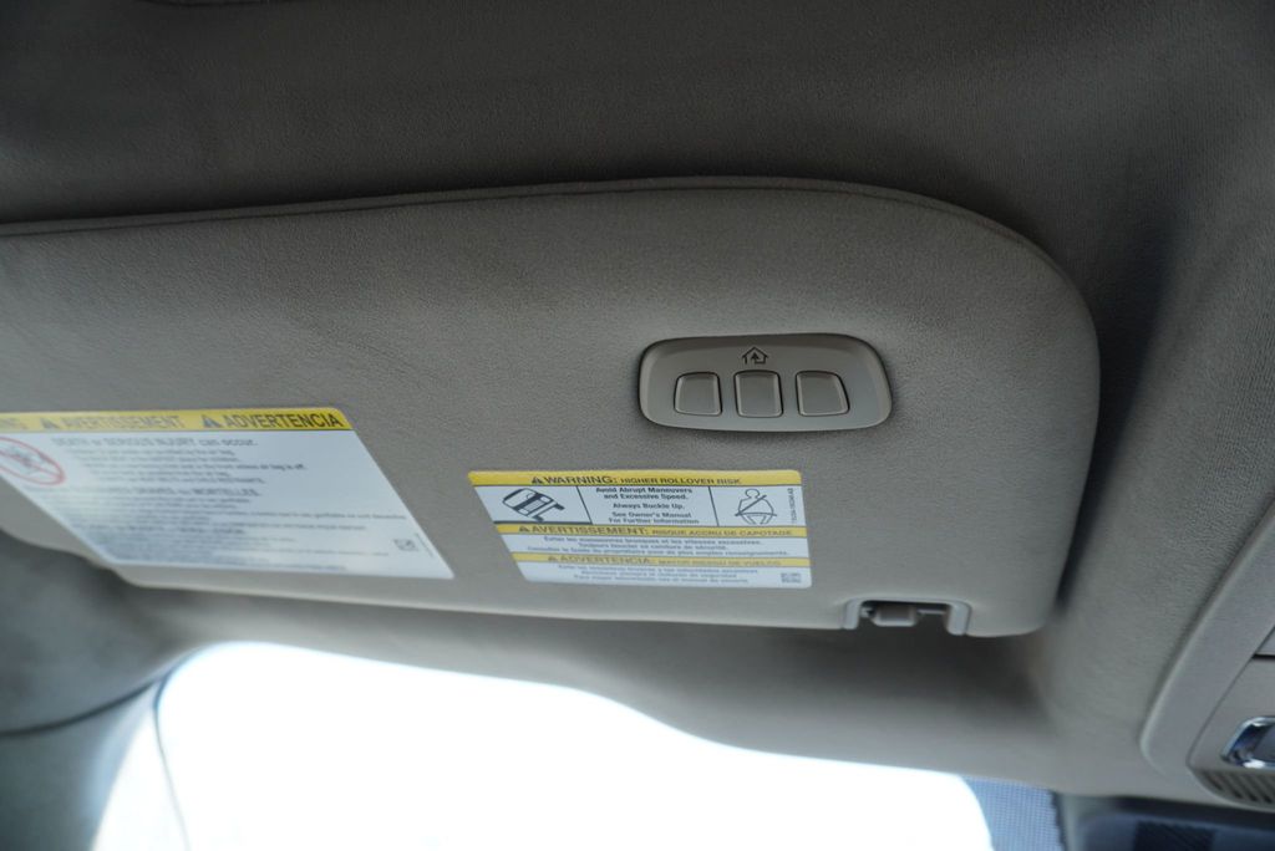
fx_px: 850
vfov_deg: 53.2
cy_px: 426
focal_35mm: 24
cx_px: 638
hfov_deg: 73.7
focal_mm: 16
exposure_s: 1/60
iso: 100
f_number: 4
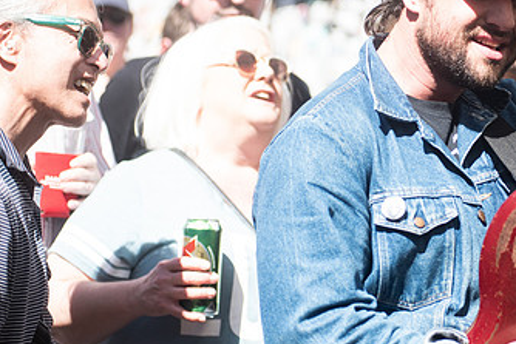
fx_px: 1993
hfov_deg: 14.7
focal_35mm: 139
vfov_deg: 9.9
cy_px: 109
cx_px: 422
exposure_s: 1/1600
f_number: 4
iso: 320
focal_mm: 80
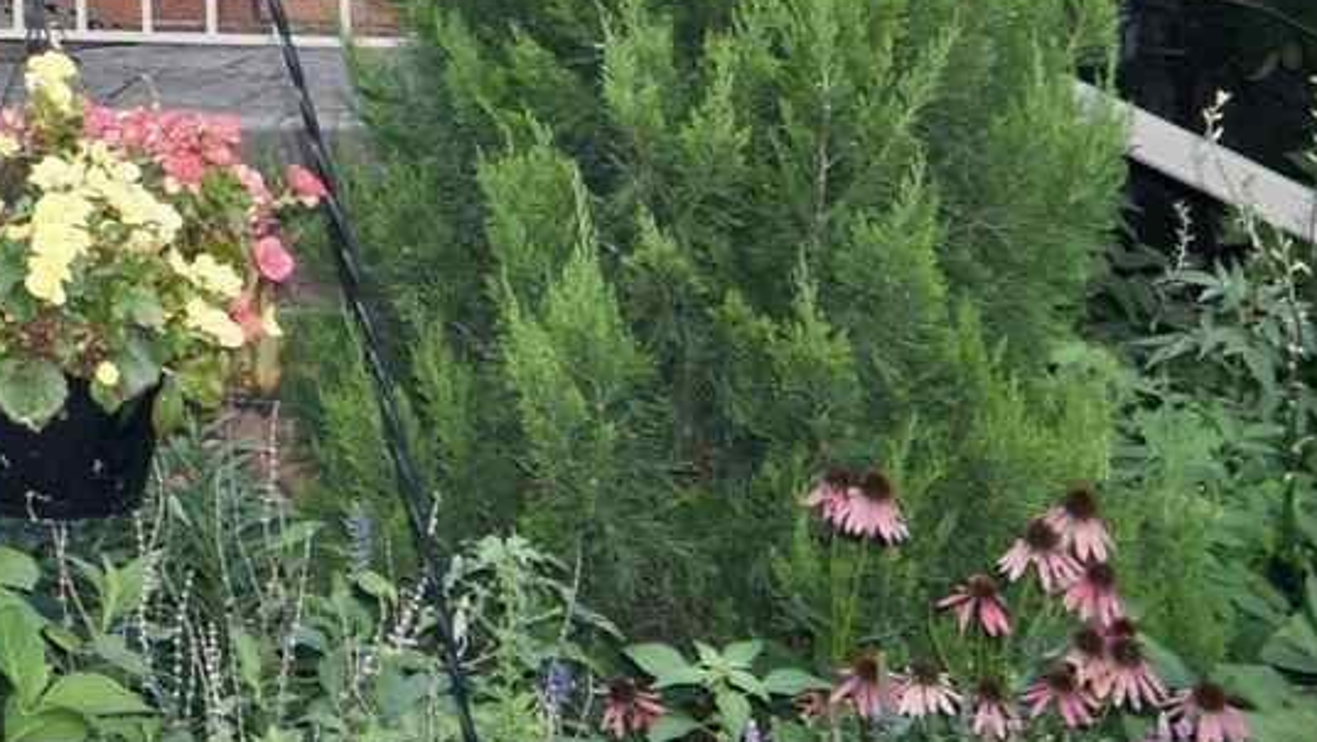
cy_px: -622
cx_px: -506
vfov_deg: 11.3
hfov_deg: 19.5
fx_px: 3459
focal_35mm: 99
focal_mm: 11
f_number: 5.6
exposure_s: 1/125
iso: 220
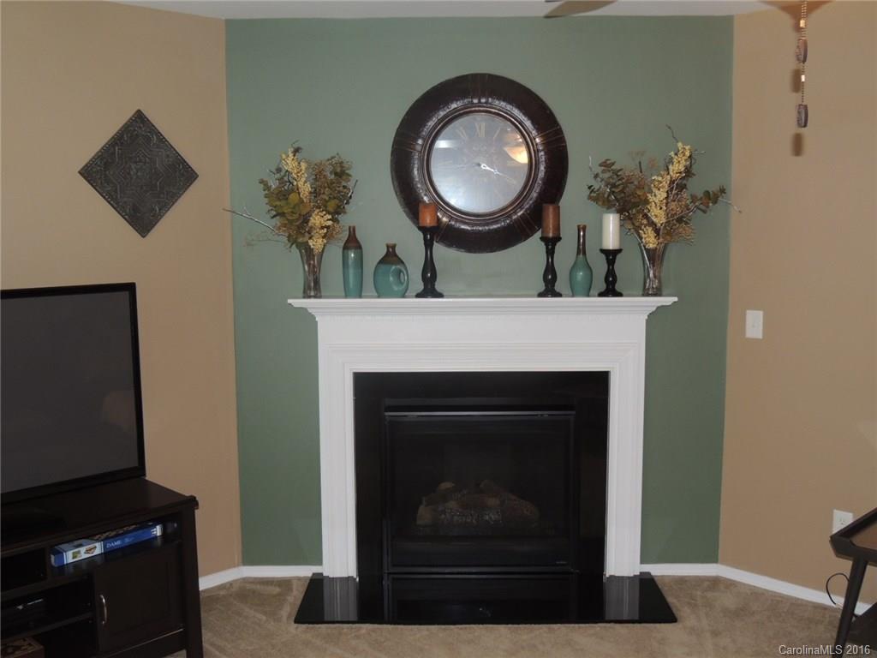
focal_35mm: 35
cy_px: 329
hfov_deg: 52.6
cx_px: 438
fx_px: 887
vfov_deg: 40.7
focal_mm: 6.2
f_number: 3.3
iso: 200
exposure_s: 1/30
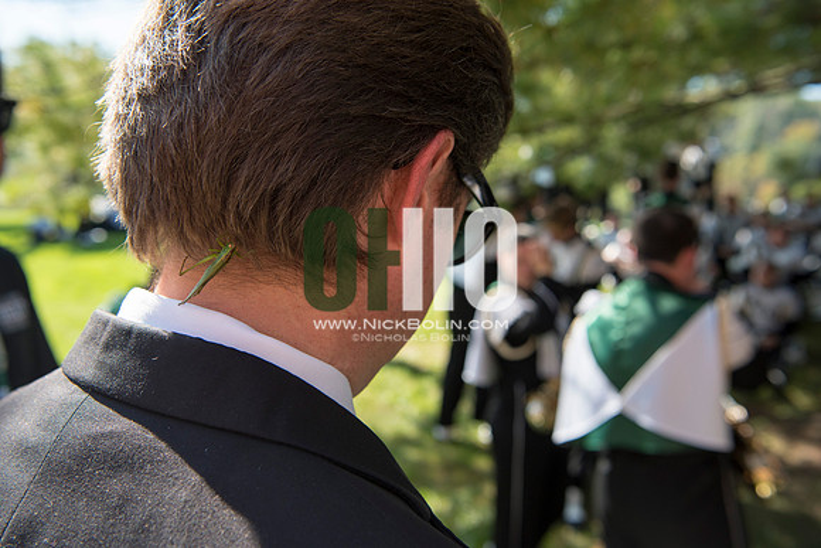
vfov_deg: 35.1
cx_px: 410
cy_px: 274
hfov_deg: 50.7
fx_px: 867
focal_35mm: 38
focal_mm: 38
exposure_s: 1/800
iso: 200
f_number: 5.6
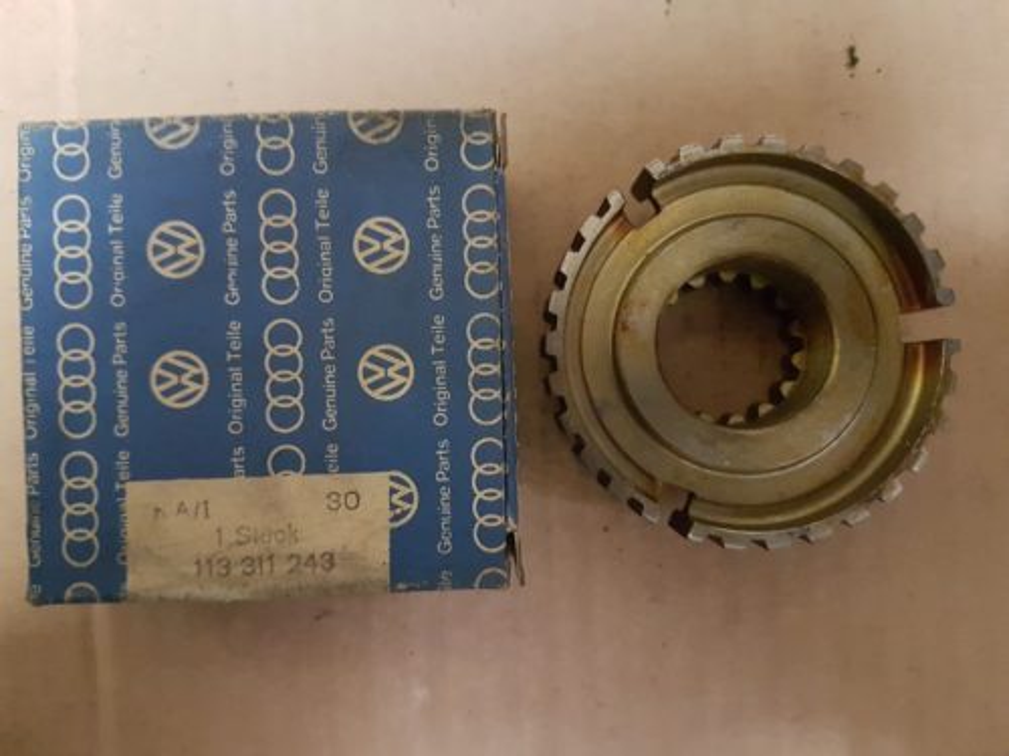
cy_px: 378
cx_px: 504
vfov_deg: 53.1
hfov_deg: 67.3
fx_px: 758
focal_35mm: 26
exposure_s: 1/10
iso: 500
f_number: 1.7
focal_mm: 4.2
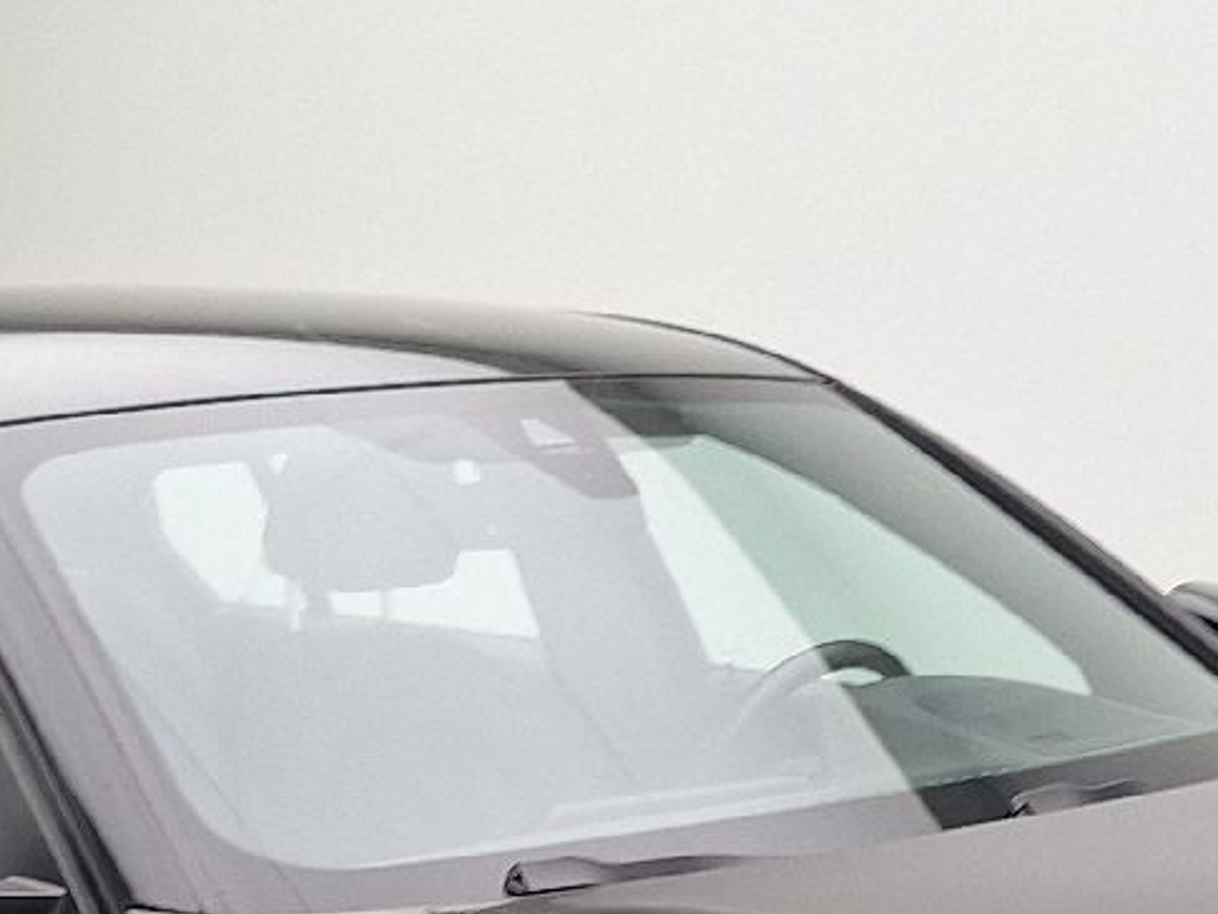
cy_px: 1579
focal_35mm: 91
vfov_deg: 14.5
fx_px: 3203
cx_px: 620
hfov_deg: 21.5
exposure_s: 1/100
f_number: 1.8
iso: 64
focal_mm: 5.54
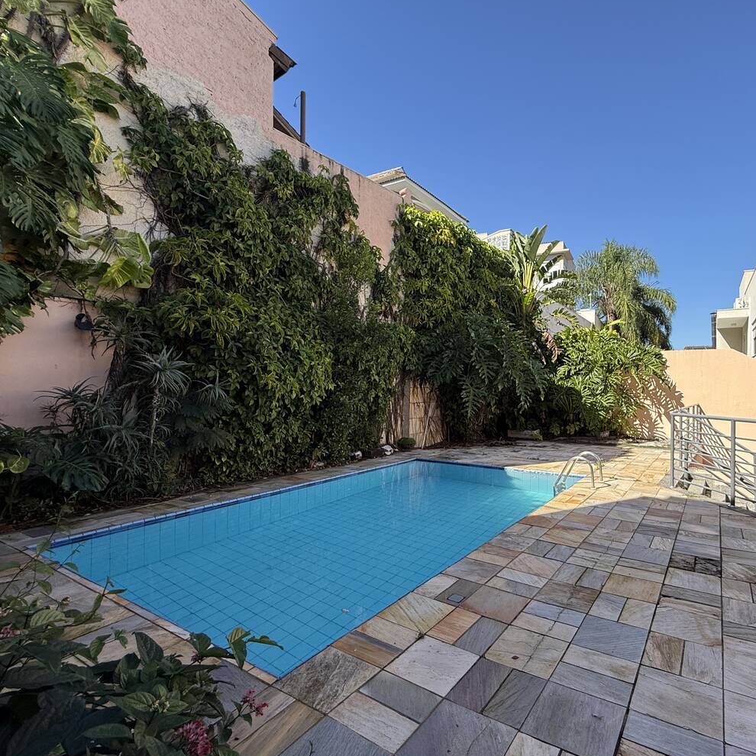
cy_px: 384
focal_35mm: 18
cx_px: 464
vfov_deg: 80.7
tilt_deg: +1.5
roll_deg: -0.1
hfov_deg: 79.5
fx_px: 445
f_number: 2.2
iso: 64
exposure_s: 1/734
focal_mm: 2.22
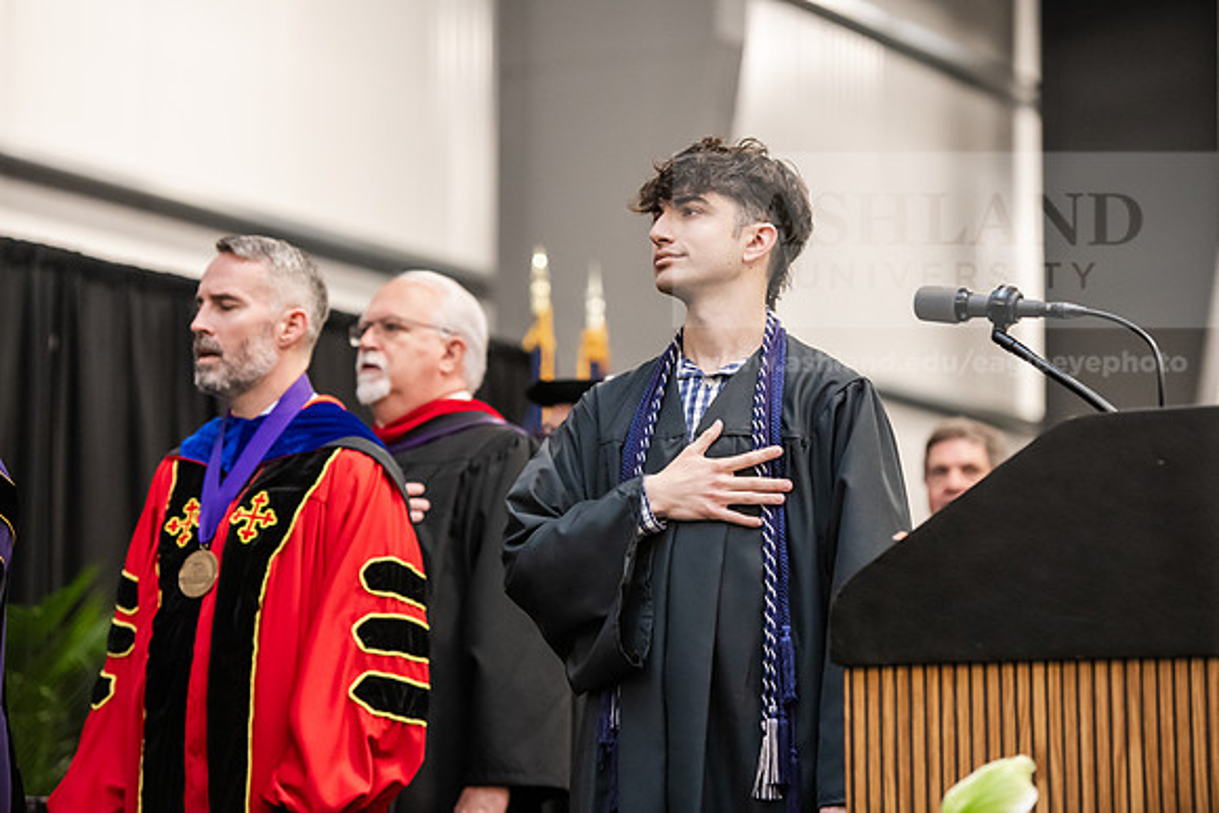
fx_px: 4132
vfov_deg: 11.2
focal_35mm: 122
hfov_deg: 16.8
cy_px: 406
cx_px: 610
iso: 3200
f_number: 3.2
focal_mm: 122
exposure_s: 1/200
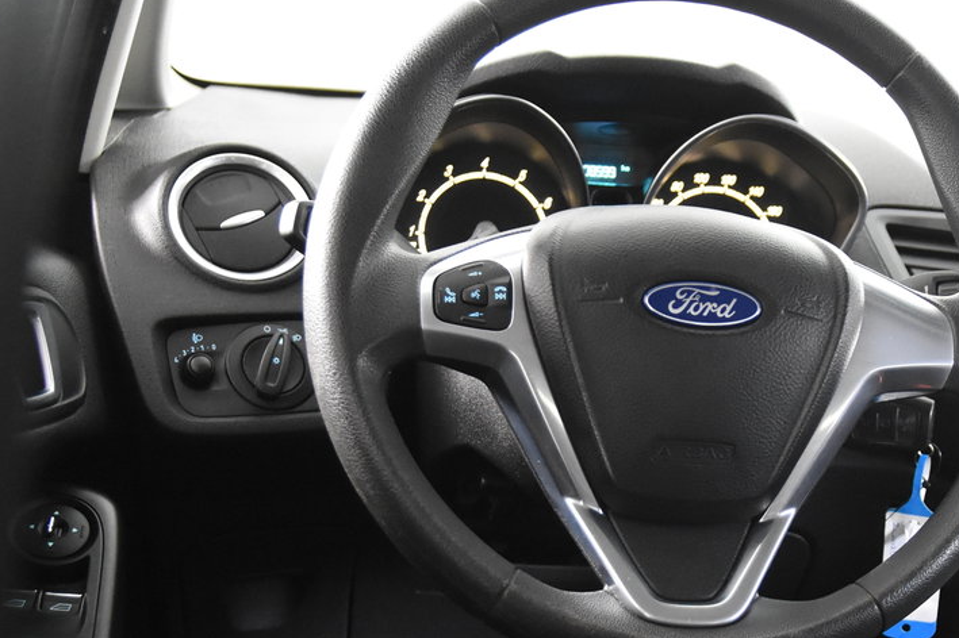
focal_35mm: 65
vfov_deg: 20.7
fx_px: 1731
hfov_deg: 30.6
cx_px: 671
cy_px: 494
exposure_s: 1/40
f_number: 3
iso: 4500
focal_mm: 24
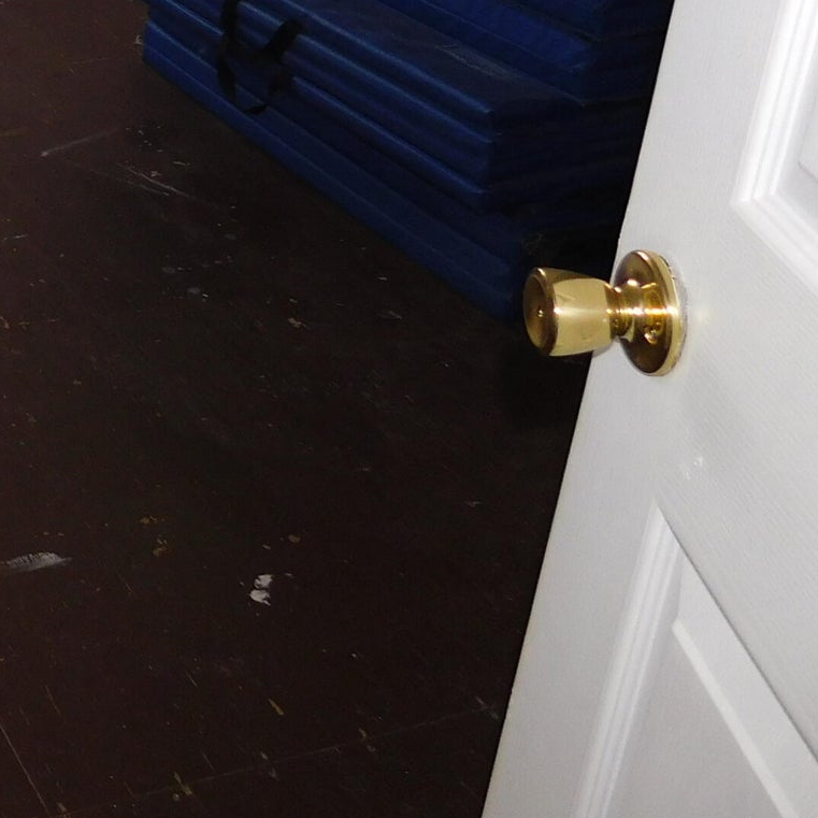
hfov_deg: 25.3
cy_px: -1
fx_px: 1524
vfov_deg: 28.2
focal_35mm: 57
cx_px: -285
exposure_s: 1/30
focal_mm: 4
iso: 200
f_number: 3
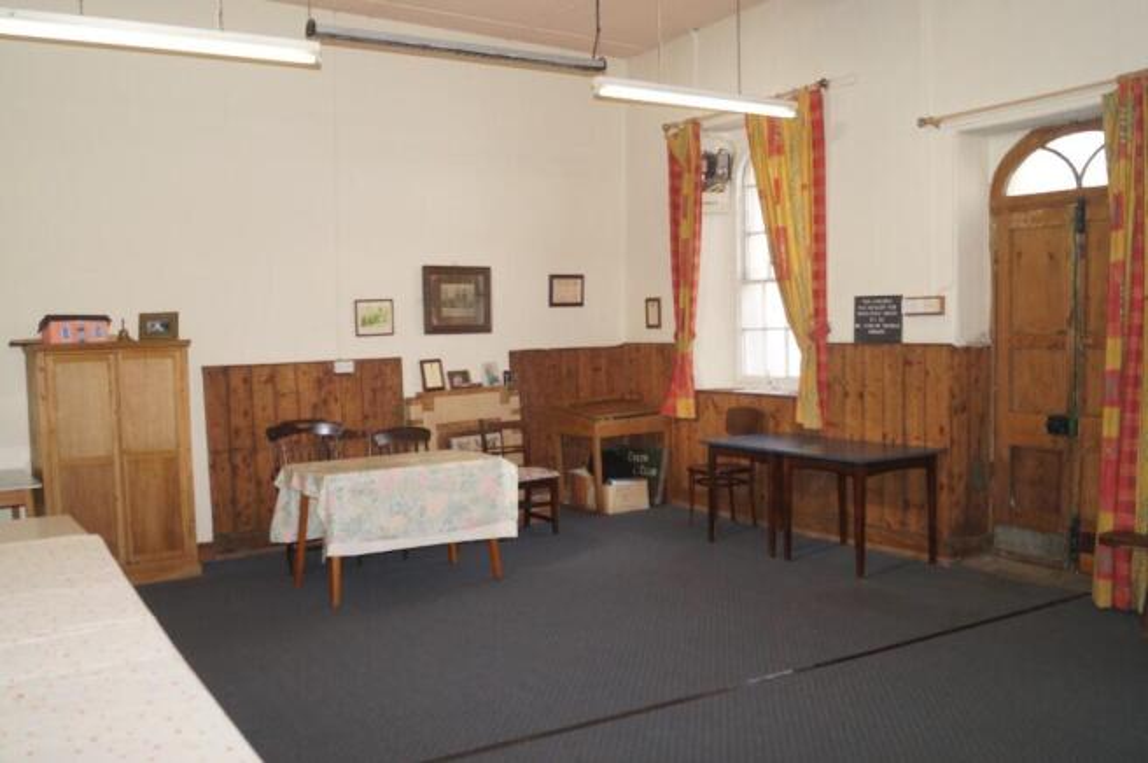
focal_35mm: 33
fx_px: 1051
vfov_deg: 39.9
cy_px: 382
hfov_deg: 57.3
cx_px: 574
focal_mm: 22
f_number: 4
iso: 640
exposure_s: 1/160
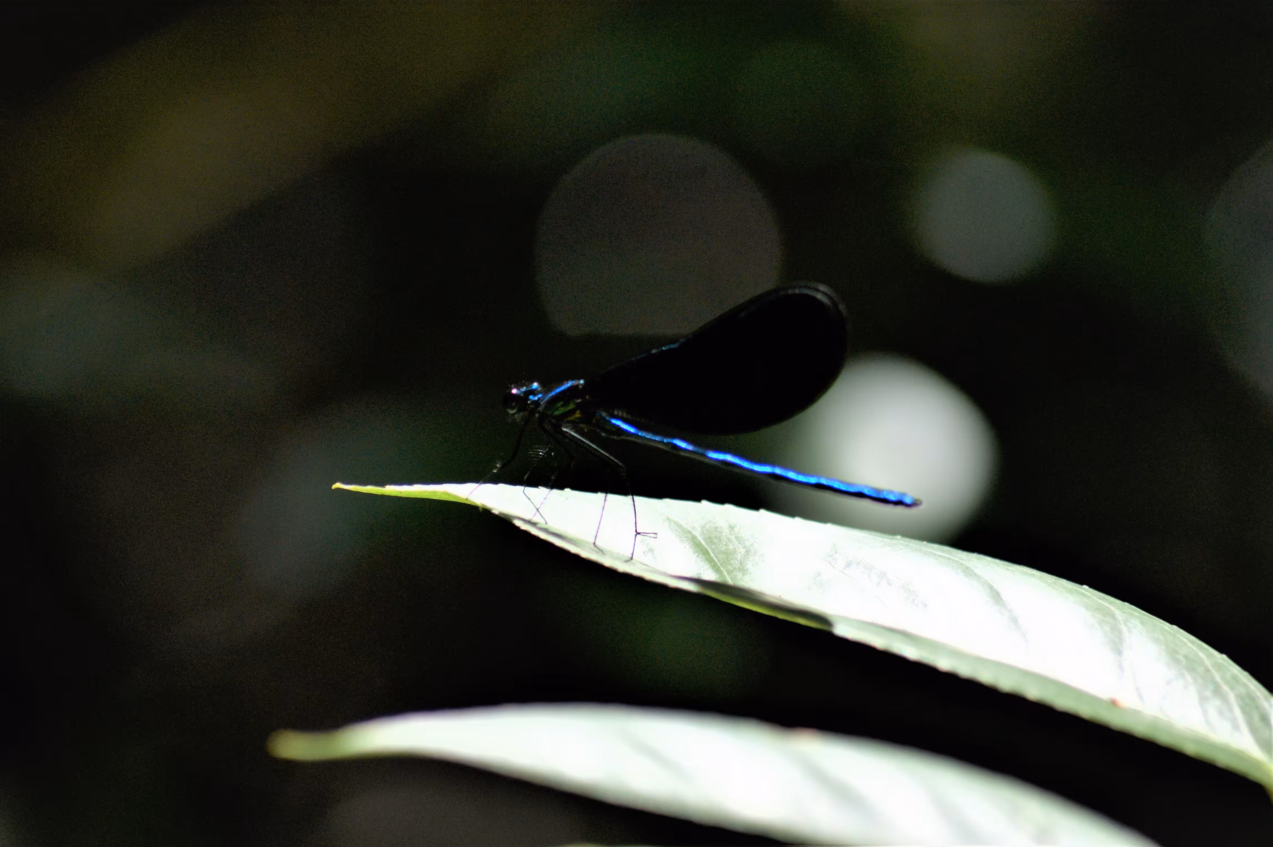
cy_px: 424
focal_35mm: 315
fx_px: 11132
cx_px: 636
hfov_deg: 6.5
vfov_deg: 4.4
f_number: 5.6
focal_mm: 210
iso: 250
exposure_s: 1/320
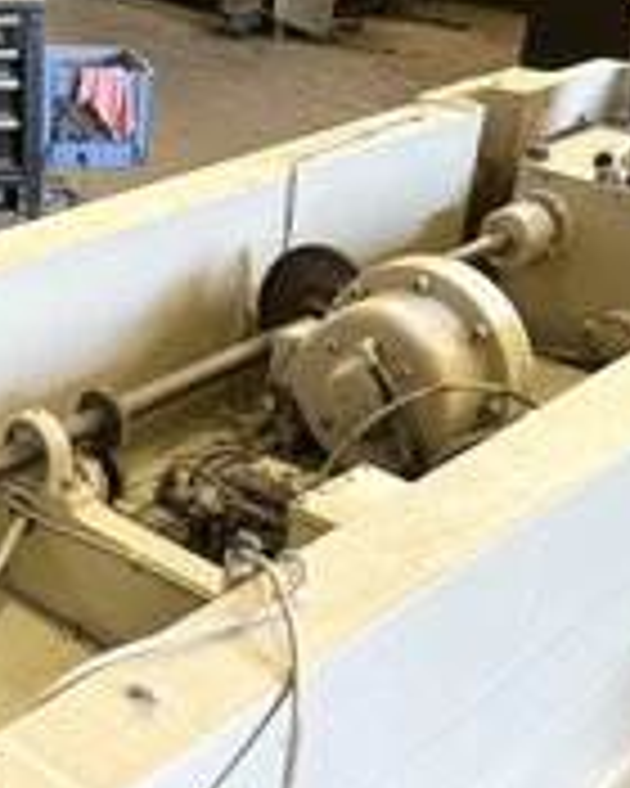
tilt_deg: -32.4
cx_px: 81
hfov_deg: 25.5
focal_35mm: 58
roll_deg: -0.5
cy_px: 545
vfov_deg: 32.1
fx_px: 1352
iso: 80
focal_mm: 5.7
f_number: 1.5
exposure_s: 1/60
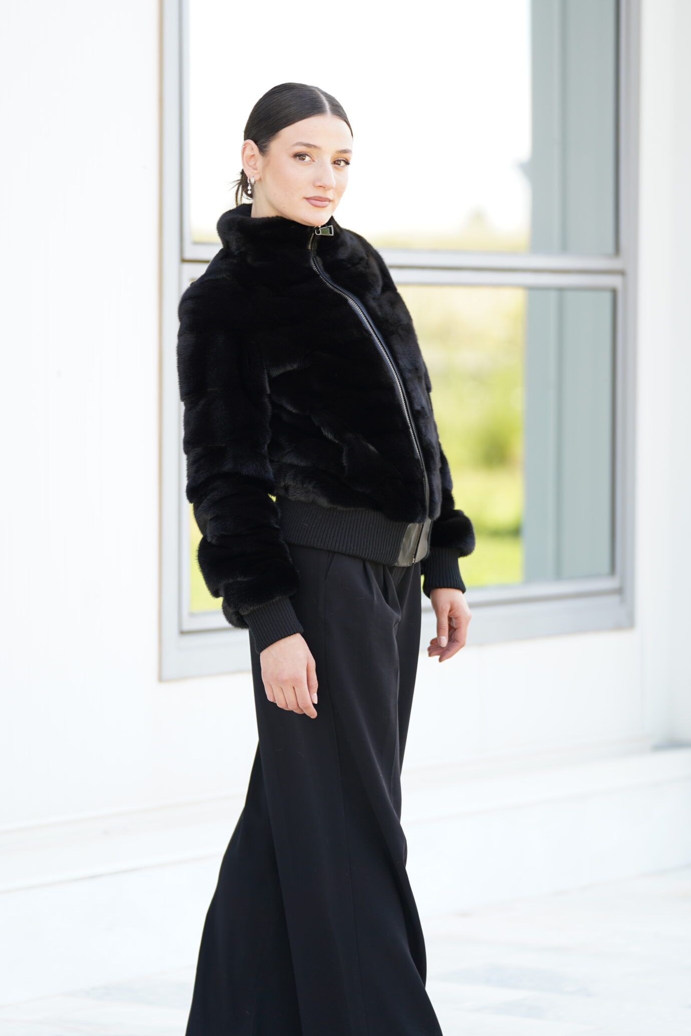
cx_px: 267
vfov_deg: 13.2
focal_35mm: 156
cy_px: 533
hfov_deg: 8.8
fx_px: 4490
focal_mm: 126
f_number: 2.8
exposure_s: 1/250
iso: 200
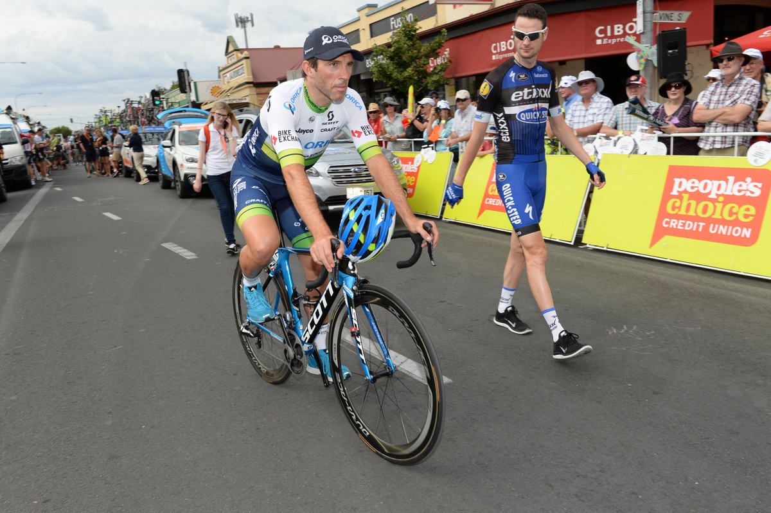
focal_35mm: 29
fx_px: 621
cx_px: 386
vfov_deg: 44.9
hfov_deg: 63.7
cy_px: 256
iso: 200
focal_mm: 29
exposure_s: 1/250
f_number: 9
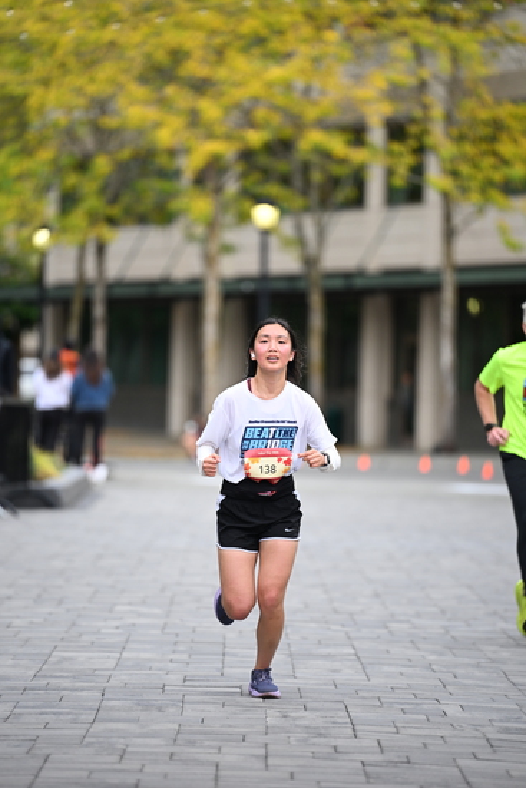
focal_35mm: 200
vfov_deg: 10.3
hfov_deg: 6.9
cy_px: 394
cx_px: 263
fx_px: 4380
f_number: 2.8
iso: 640
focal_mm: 200
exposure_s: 1/1600
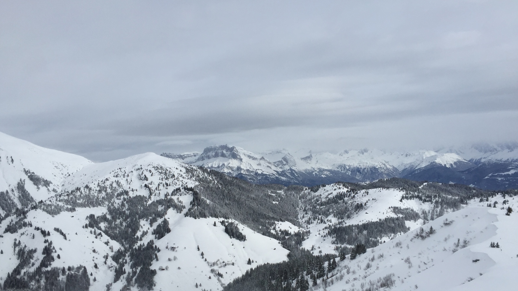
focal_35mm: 32
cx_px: 256
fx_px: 440
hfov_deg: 61.0
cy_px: 193
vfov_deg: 36.3
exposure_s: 1/6623
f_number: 2.2
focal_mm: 4.15
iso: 32
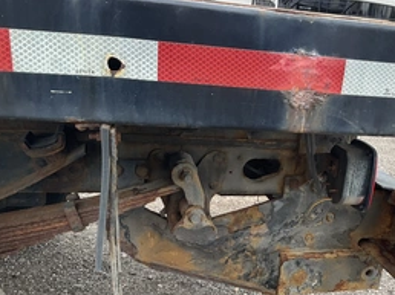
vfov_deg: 31.5
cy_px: 228
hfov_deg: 41.3
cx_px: 277
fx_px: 513
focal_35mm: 45
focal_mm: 3
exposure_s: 1/138
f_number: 1.8
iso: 20
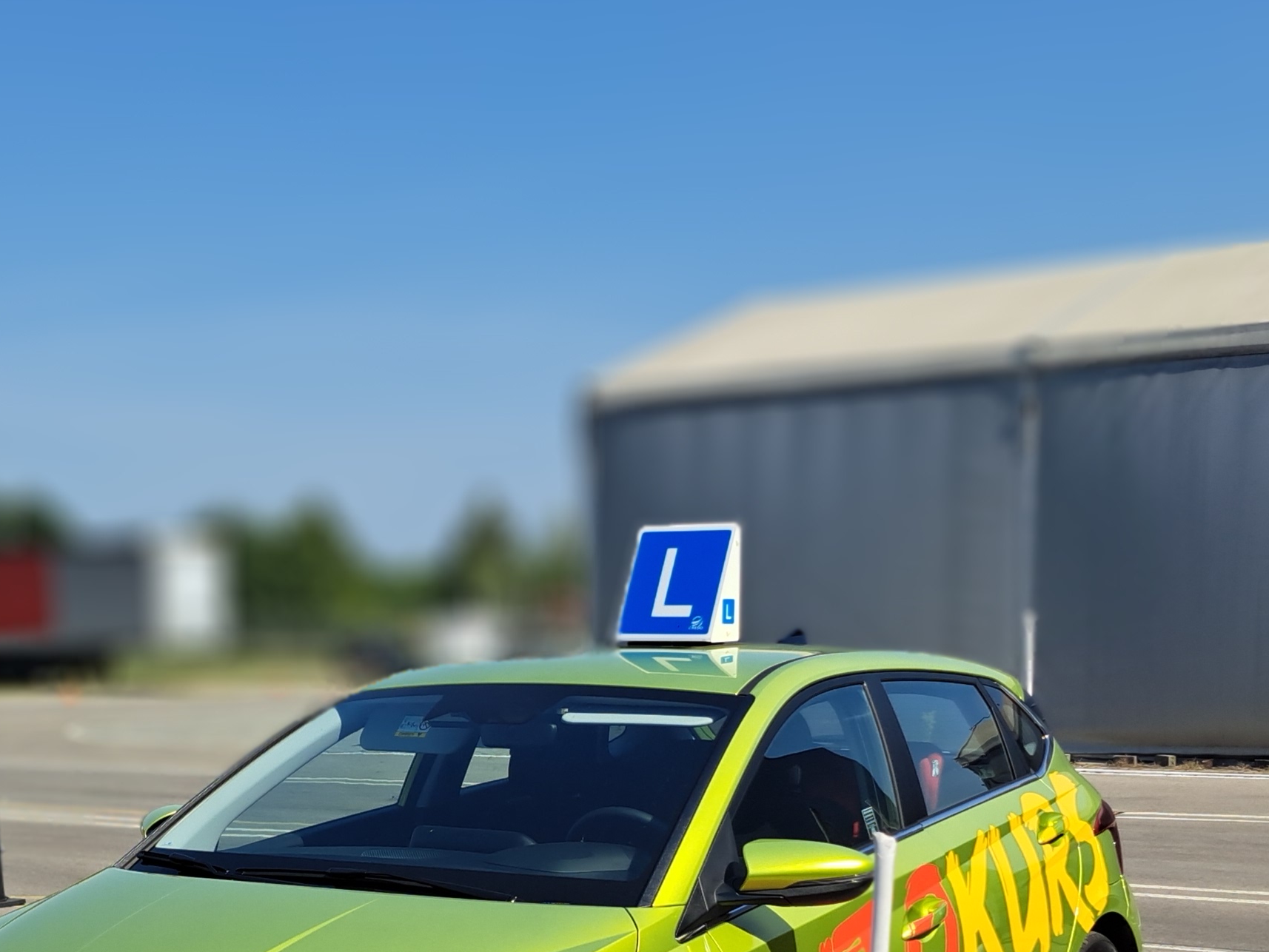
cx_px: 368
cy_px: 837
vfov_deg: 25.4
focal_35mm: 56
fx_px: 2053
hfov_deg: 33.9
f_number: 1.8
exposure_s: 1/1667
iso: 50
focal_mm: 5.23
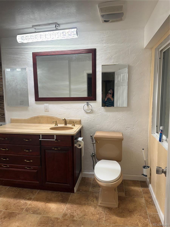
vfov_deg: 71.6
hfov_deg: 56.8
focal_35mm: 24
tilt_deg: -7.6
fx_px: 157
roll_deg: -1.1
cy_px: 114
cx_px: 85
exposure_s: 1/120
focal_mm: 6.76
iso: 160
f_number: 1.78
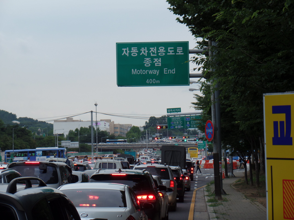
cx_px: 147
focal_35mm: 114
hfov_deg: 17.3
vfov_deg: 13.0
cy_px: 110
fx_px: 968
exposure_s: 1/60
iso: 80
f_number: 4
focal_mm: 20.3
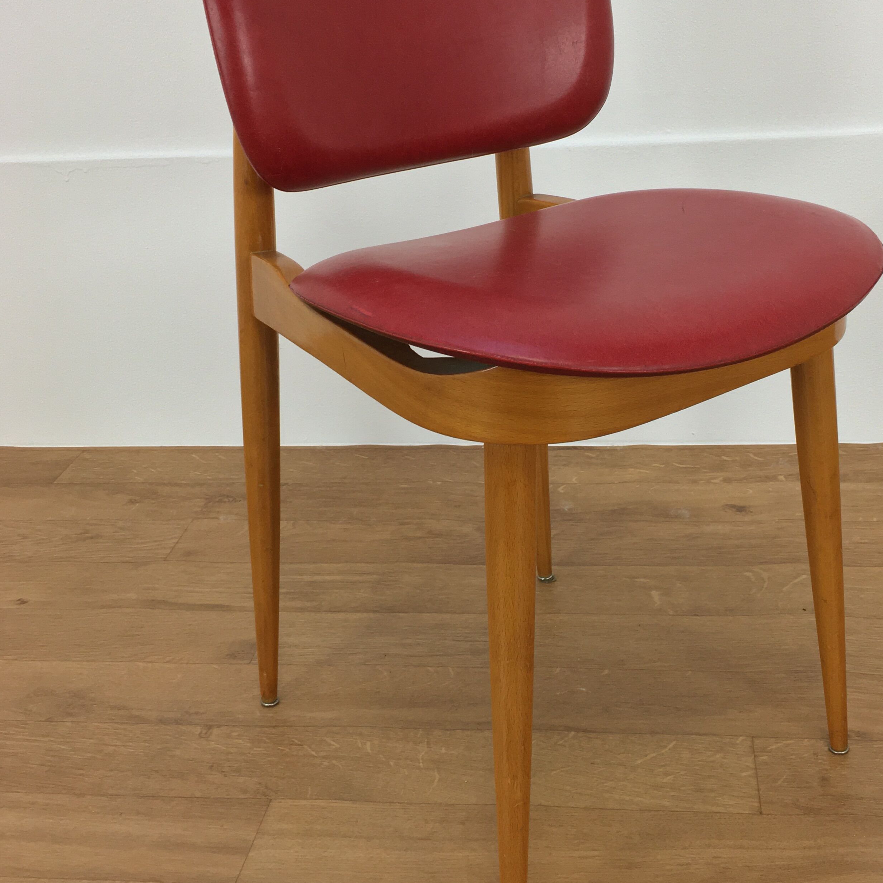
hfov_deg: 39.9
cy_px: 348
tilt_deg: -19.5
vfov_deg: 39.8
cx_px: 513
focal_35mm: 42
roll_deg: +2.1
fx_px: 1212
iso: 50
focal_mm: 4.15
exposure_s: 1/33
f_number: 2.2
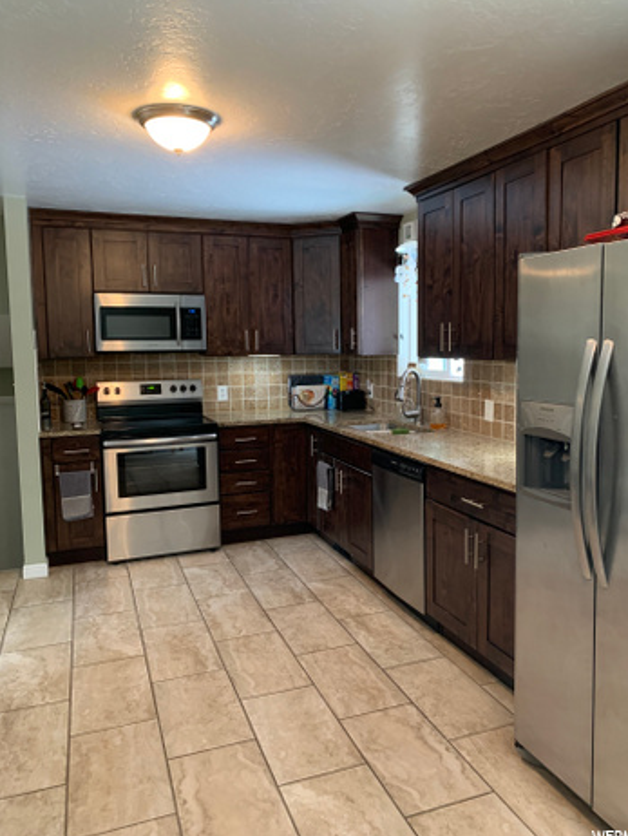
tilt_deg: -4.2
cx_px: 324
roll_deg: -0.3
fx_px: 653
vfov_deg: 65.3
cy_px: 409
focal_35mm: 27
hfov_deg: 51.4
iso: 250
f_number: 1.8
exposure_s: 1/60
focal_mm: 4.25
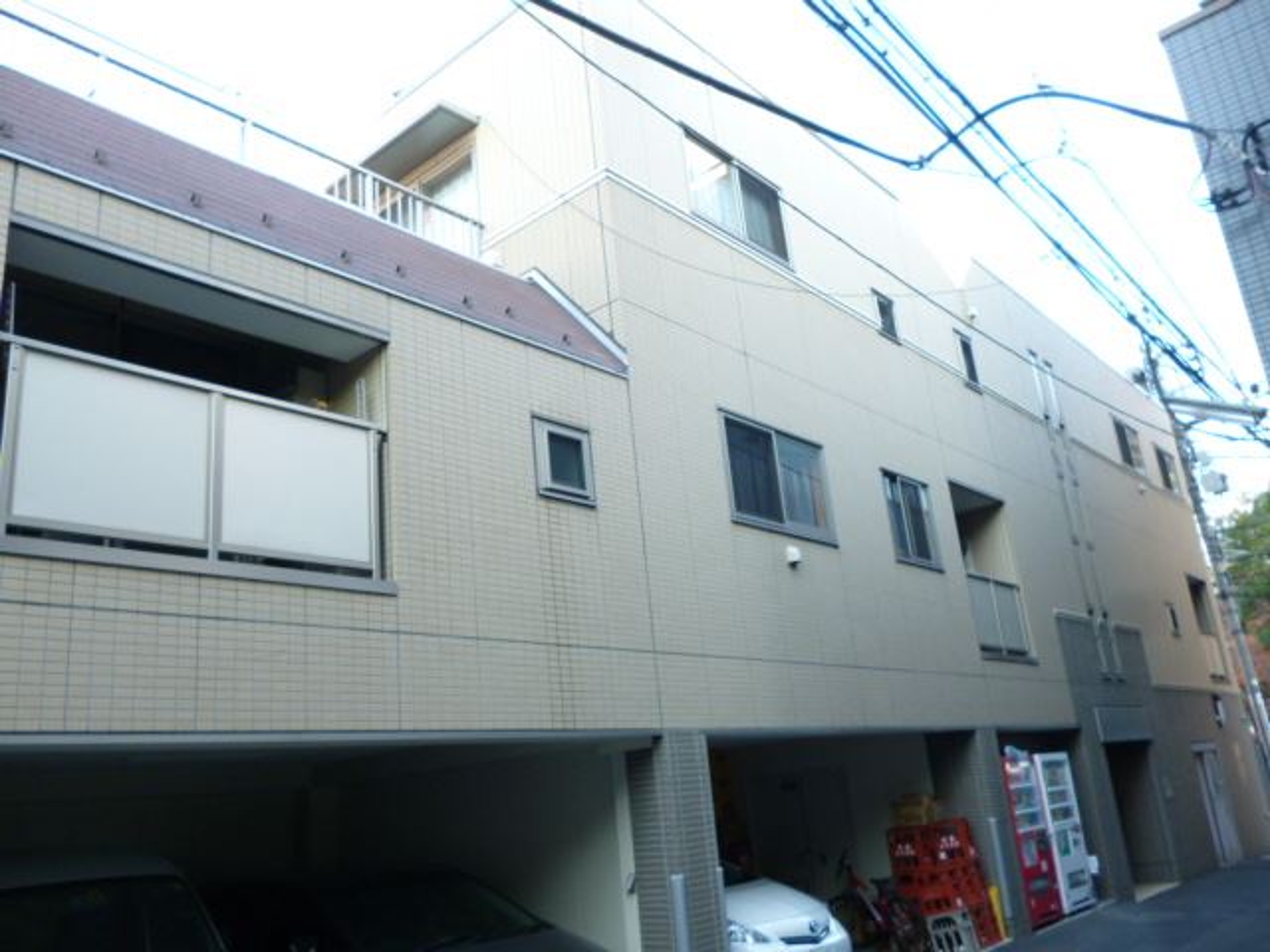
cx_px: 635
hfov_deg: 63.4
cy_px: 476
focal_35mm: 28
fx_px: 1027
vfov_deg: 49.7
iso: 160
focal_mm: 5
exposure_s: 1/60
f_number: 3.1
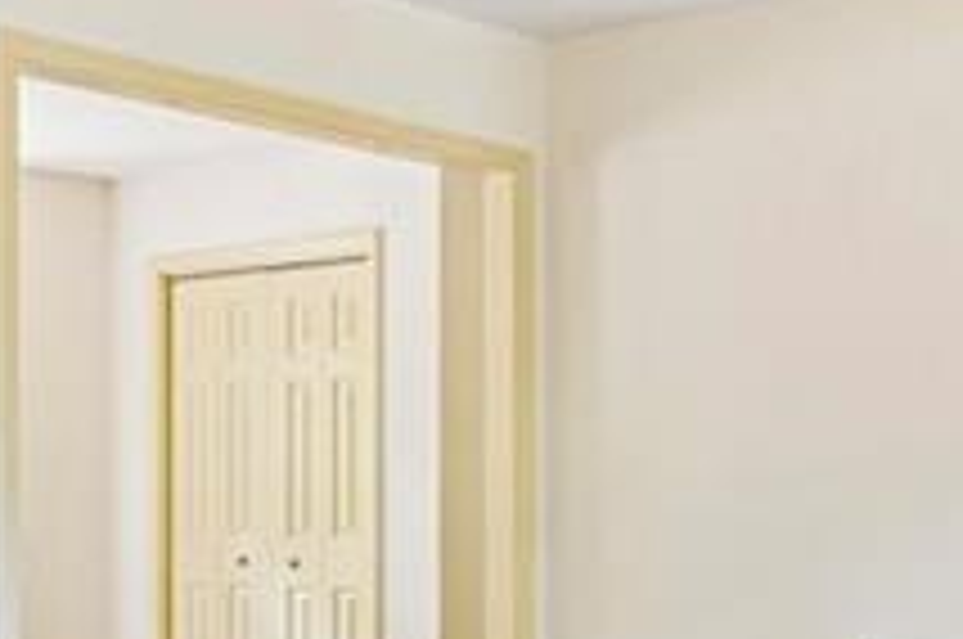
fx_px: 1790
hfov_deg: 29.1
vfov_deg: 20.0
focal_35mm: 67
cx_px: 842
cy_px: 511
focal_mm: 14
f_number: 8
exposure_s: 1/3.33
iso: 400
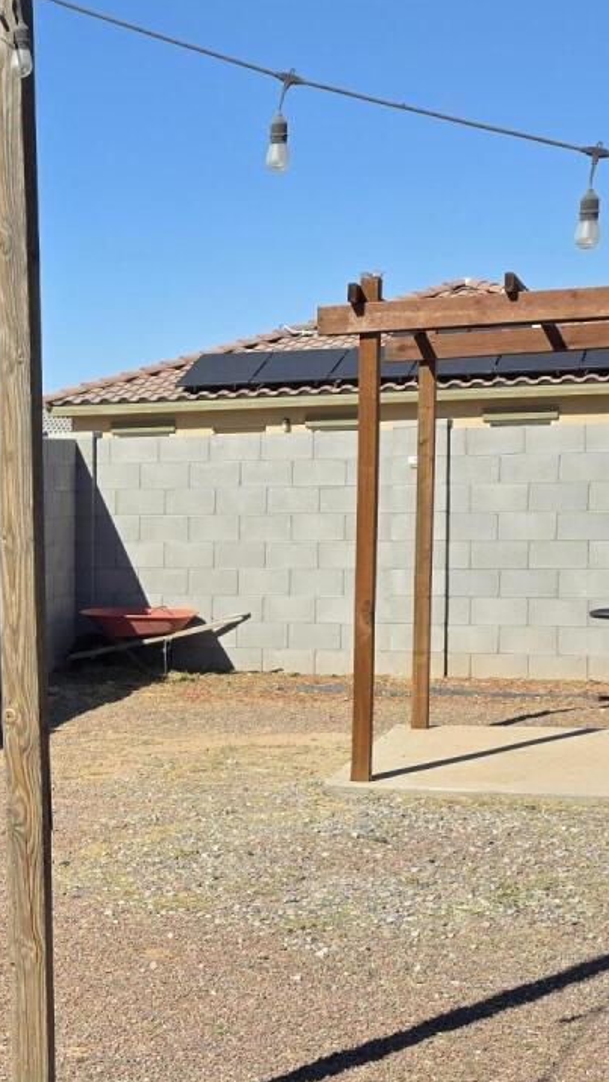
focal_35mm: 70
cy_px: 733
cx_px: -142
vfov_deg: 29.9
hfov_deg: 16.5
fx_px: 2009
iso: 80
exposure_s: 1/5153
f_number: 1.7
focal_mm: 6.3
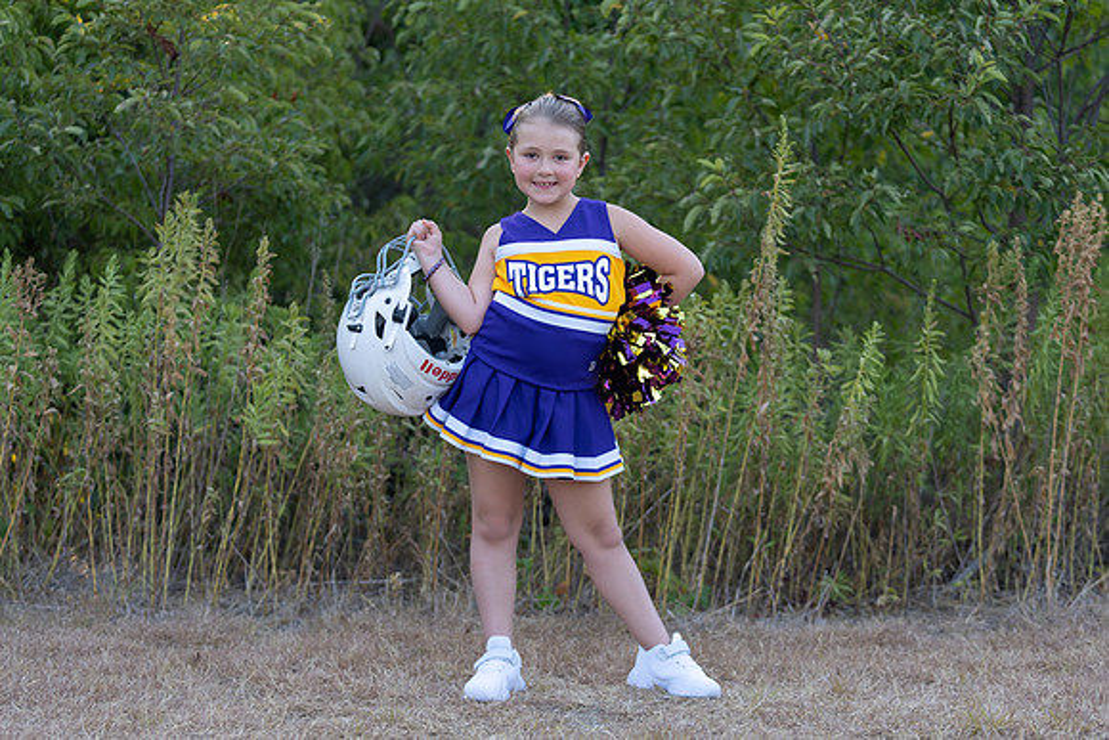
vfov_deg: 17.1
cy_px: 403
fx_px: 2459
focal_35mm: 80
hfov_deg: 25.4
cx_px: 583
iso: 200
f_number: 2.8
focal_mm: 71
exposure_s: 1/320
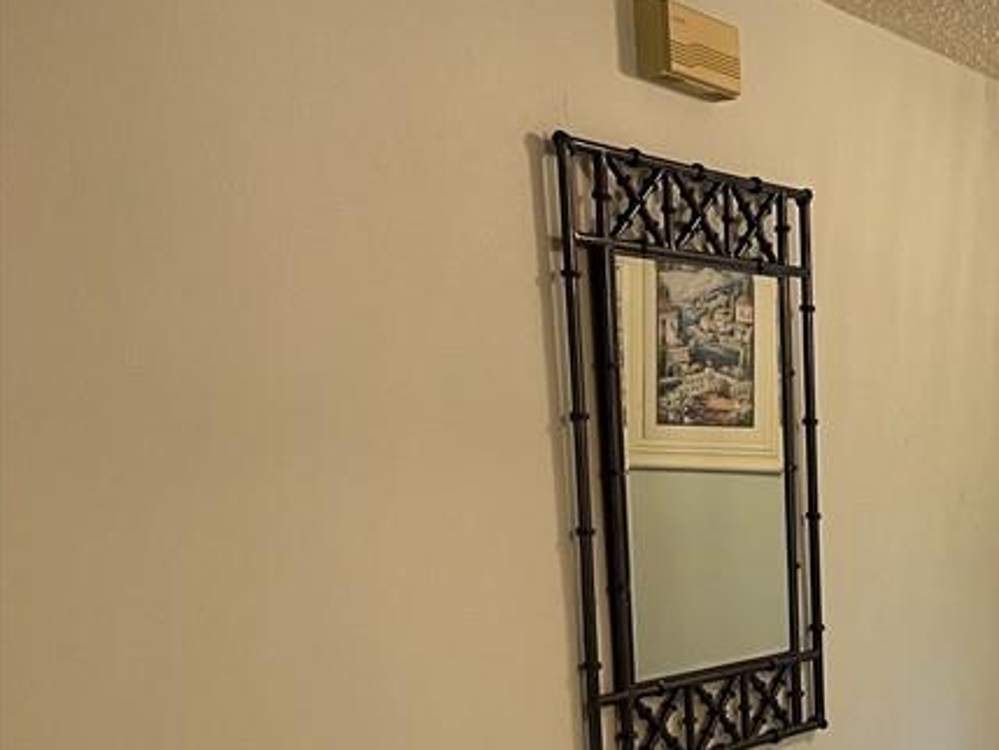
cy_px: 773
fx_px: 1790
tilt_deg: -9.4
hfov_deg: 27.6
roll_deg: +0.1
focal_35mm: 62
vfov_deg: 22.6
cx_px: 1188
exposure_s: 1/60
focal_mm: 5.1
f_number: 1.6
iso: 80
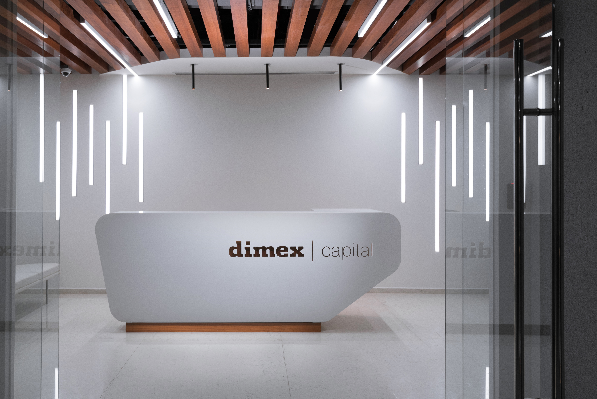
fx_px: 531
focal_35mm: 32
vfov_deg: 41.2
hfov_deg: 58.7
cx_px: 298
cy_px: 200
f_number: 8
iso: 640
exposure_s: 1/60
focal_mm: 32
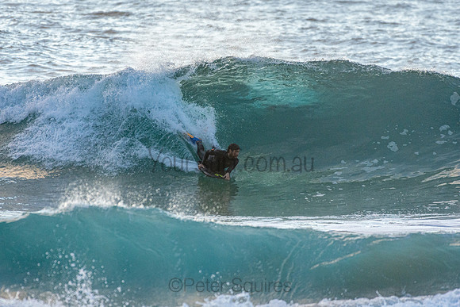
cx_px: 230
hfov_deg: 2.9
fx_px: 9202
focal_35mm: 720
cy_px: 154
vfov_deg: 1.9
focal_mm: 480
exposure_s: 1/1250
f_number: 5.6
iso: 800
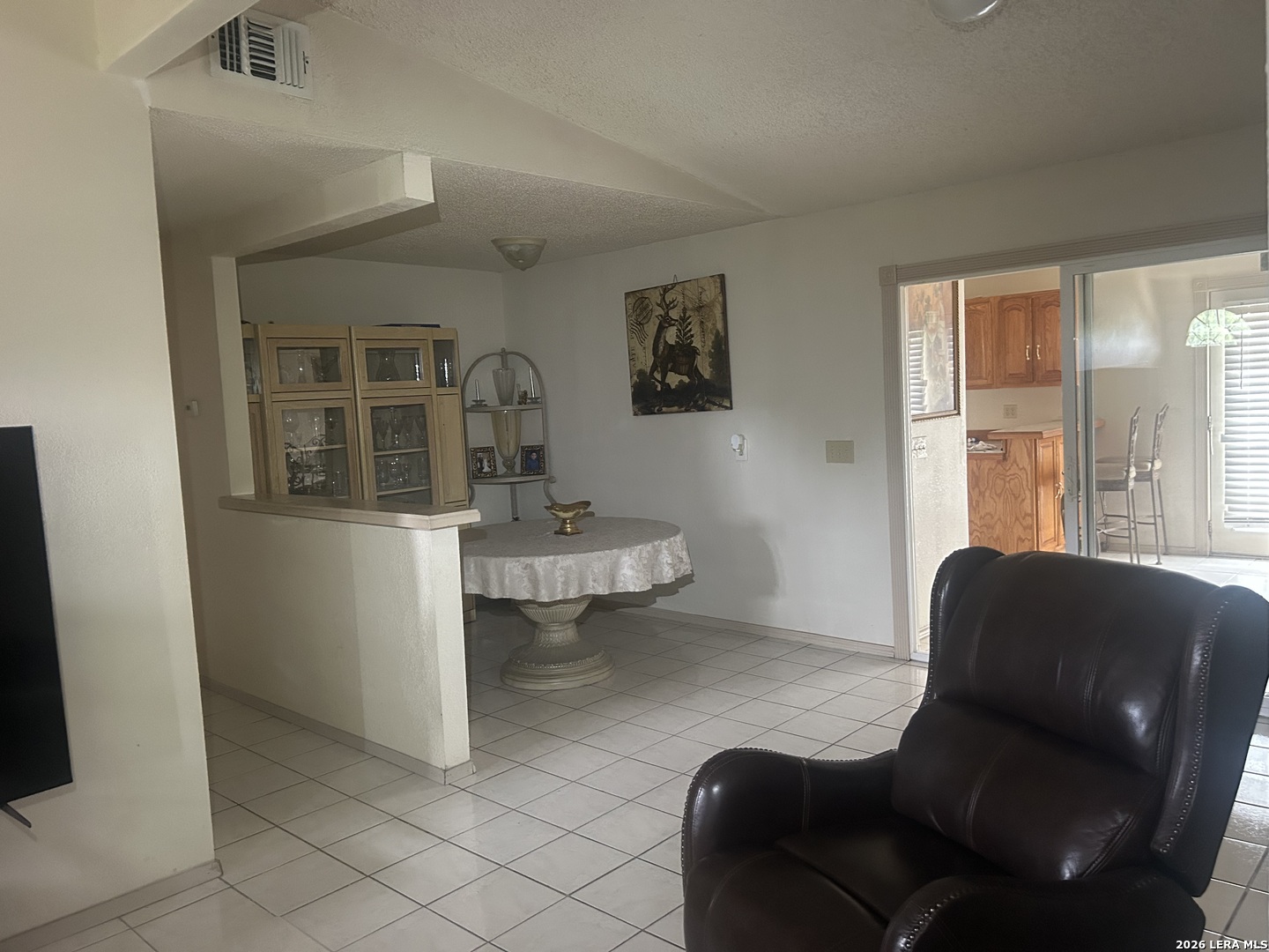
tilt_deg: -6.8
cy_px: 476
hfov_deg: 67.3
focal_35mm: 26
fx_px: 953
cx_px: 634
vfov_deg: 53.1
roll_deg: +3.9
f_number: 1.5
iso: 500
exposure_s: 1/60
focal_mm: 5.7
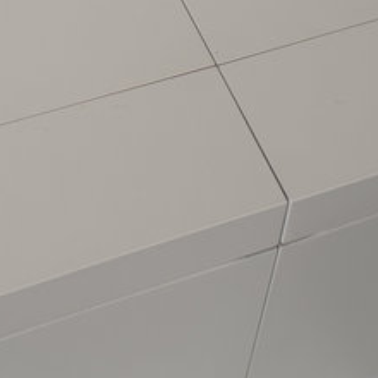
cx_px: 146
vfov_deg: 21.8
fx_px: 951
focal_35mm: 77
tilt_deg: -48.5
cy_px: 15
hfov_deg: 22.4
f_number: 1.78
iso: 200
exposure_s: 1/114
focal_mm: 6.76
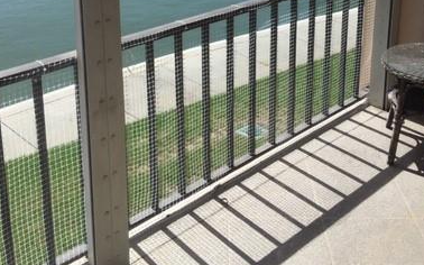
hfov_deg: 38.9
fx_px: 601
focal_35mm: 52
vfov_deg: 23.9
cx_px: 206
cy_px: 4
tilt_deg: -14.2
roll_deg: +0.7
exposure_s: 1/777
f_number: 2.2
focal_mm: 4.15
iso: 25
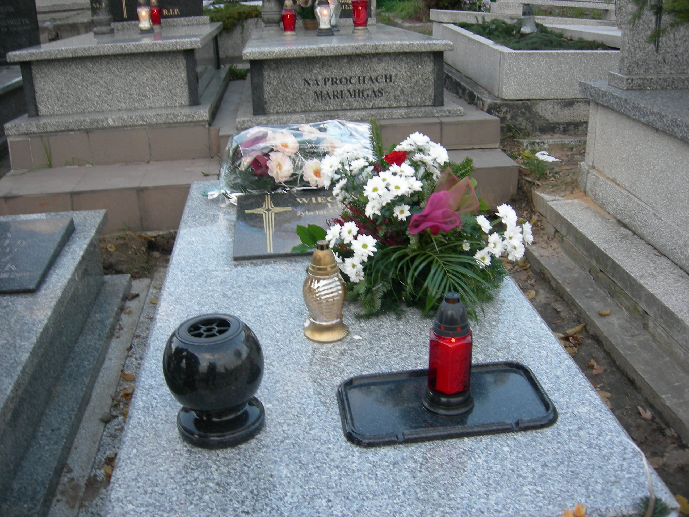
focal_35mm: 36
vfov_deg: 39.7
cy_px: 258
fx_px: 717
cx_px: 344
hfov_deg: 51.4
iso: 64
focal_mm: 7.5
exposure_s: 1/44.6
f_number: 2.7
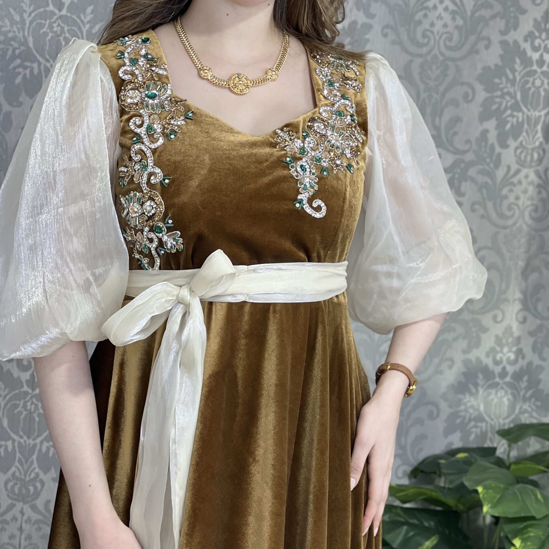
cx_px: 275
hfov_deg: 19.1
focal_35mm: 91
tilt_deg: -8.7
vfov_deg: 19.0
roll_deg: -5.9
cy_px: 359
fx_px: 1633
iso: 125
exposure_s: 1/50
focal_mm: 9
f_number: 2.8
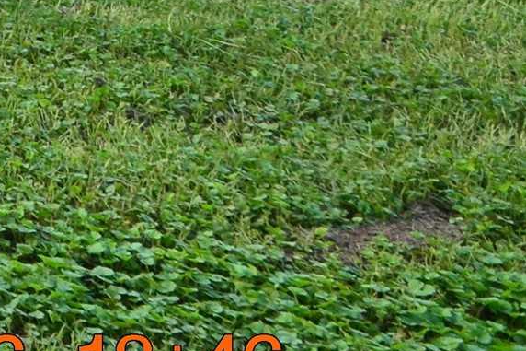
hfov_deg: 13.3
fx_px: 1295
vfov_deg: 12.7
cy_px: -433
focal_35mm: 89
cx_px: -861
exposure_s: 1/100
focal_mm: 11
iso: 400
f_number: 9
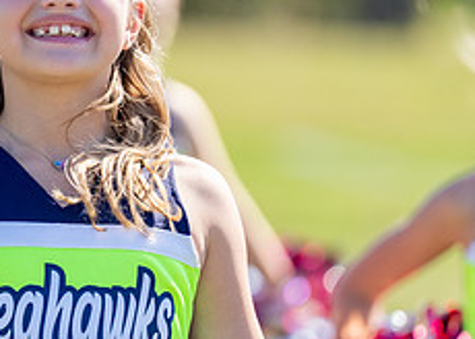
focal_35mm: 717
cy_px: 157
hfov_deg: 2.8
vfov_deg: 2.0
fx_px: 9667
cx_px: 73
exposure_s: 1/2000
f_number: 2.8
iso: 200
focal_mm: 200
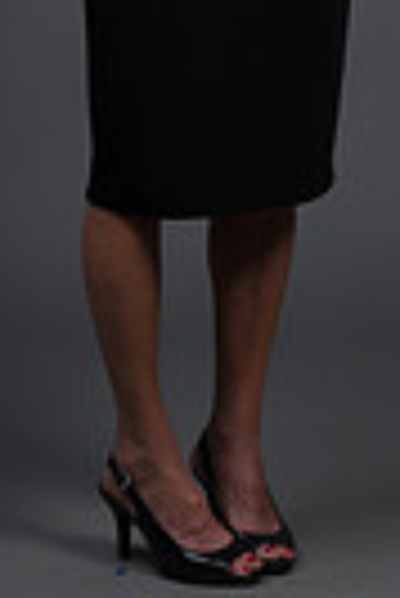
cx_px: 216
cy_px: -184
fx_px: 4488
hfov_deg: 5.1
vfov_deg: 7.5
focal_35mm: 270
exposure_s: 1/250
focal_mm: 80
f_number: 5.6
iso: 160
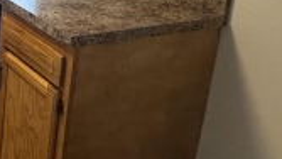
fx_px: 456
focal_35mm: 61
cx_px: -180
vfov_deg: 17.5
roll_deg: +0.7
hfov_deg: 23.8
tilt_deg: -11.5
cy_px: -88
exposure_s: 1/120
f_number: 2.2
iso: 320
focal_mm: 2.22
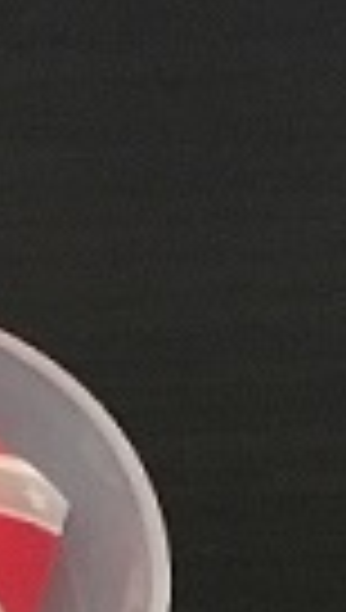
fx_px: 2256
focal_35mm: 139
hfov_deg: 8.6
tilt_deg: -61.4
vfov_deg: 15.1
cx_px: -139
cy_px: 644
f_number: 2.2
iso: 1250
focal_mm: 4.15
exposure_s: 1/17
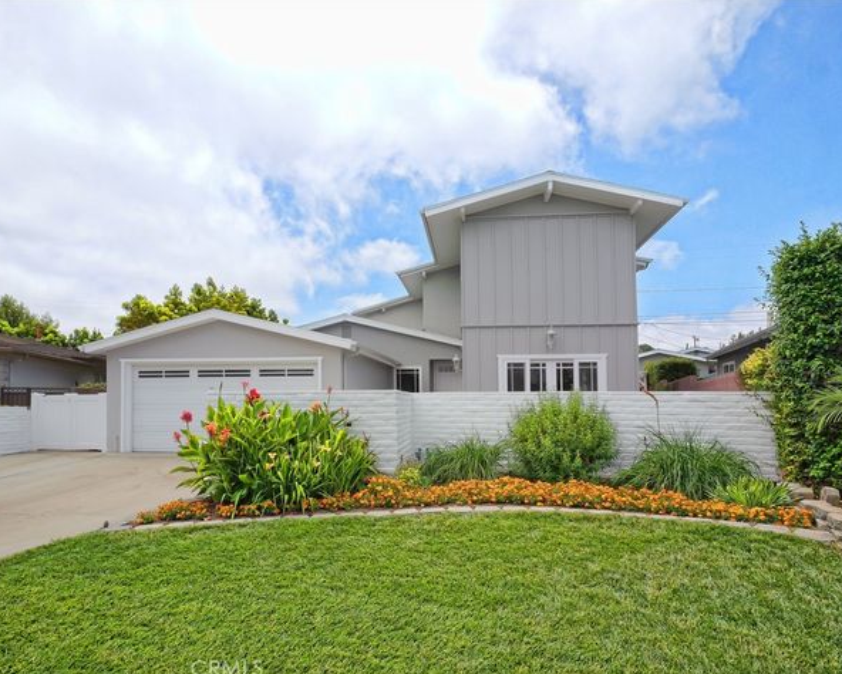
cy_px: 339
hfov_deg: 83.3
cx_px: 417
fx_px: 474
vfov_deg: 70.9
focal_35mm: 19
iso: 250
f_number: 14
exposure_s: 1/160
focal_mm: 9
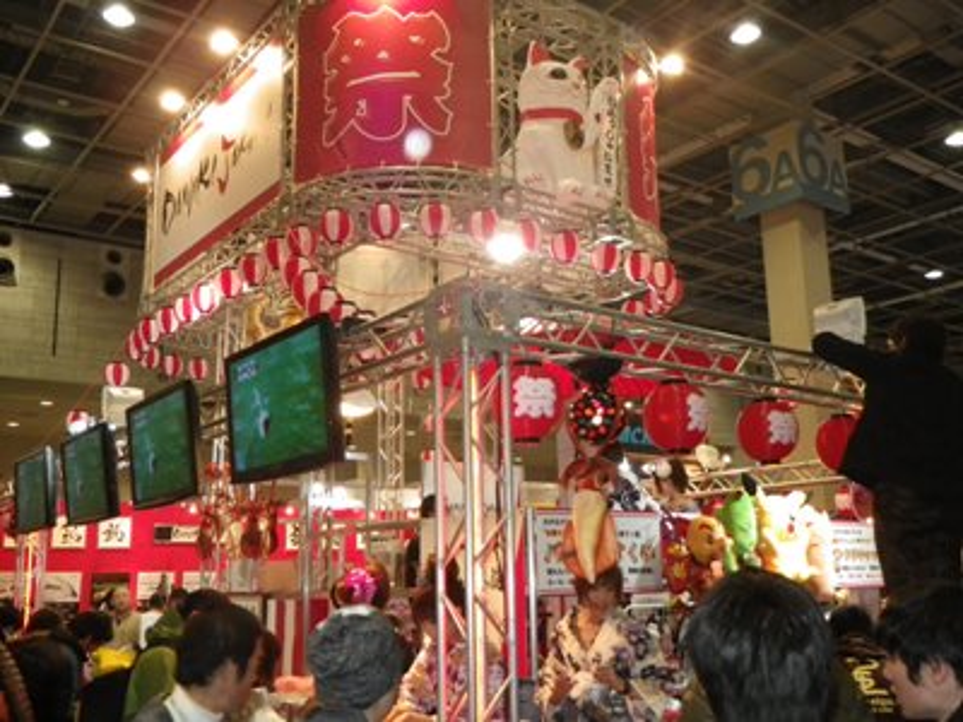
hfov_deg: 54.0
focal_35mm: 34
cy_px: 361
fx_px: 946
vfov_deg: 41.8
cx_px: 482
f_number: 3.8
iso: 400
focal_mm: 6.1
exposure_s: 1/50
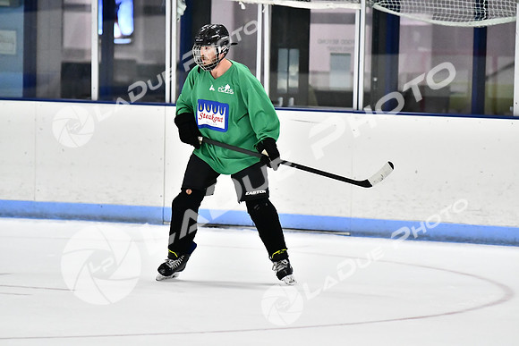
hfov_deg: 7.8
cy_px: 173
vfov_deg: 5.2
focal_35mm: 262
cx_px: 260
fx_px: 3785
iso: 8000
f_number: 2.8
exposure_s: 1/1600
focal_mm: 175
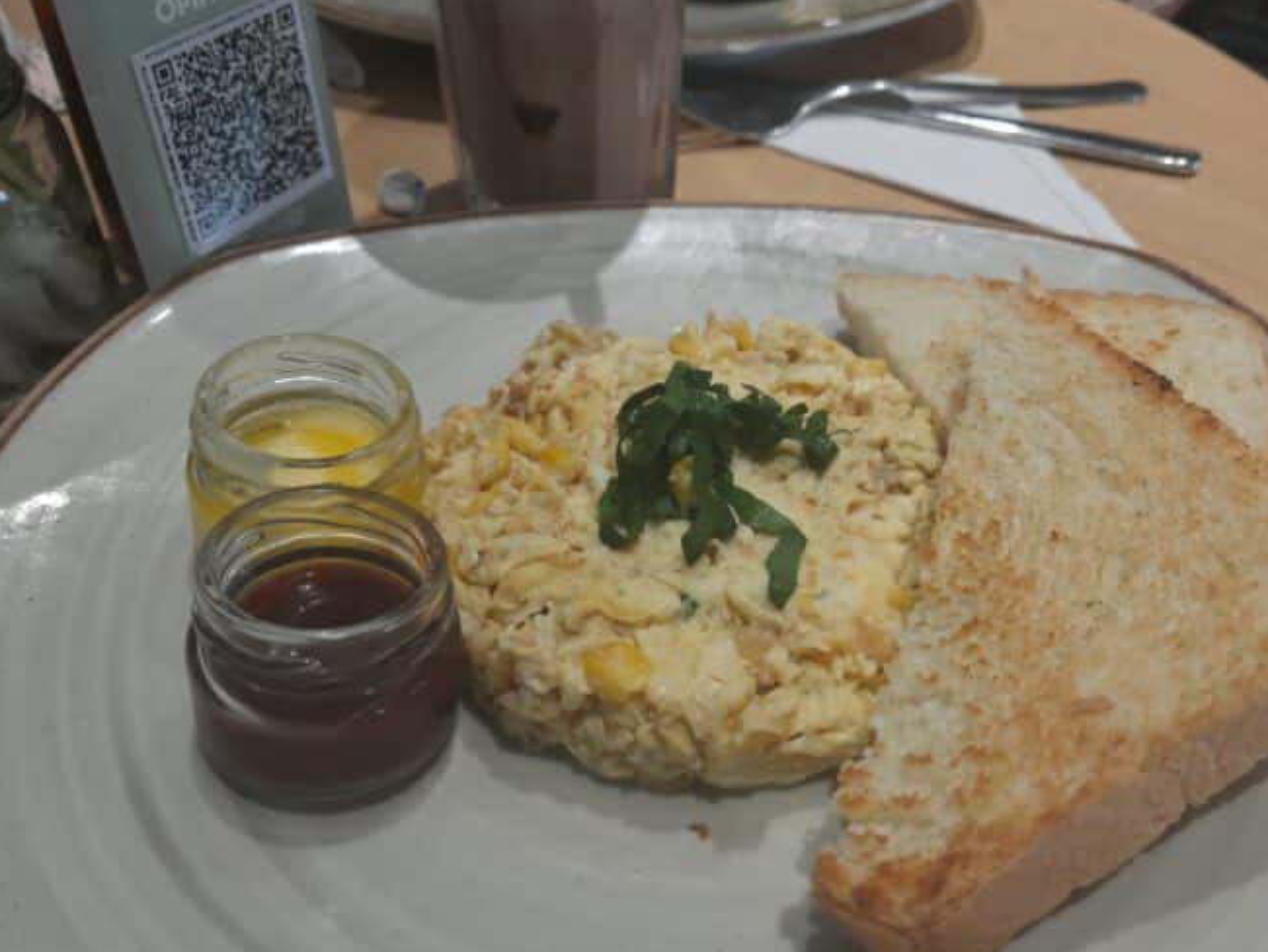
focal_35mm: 31
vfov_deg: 45.4
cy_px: 513
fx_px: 1136
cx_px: 720
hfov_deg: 58.1
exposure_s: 1/60
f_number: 1.8
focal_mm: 5.23
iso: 200
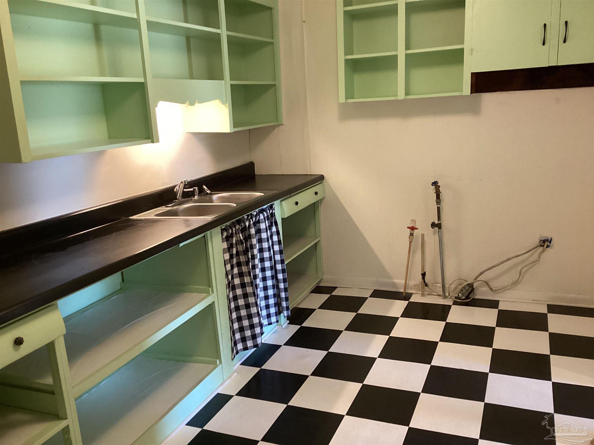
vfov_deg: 45.4
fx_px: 532
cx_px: 297
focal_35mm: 31
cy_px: 222
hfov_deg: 58.4
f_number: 2.4
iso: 320
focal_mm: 3.3
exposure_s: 1/60
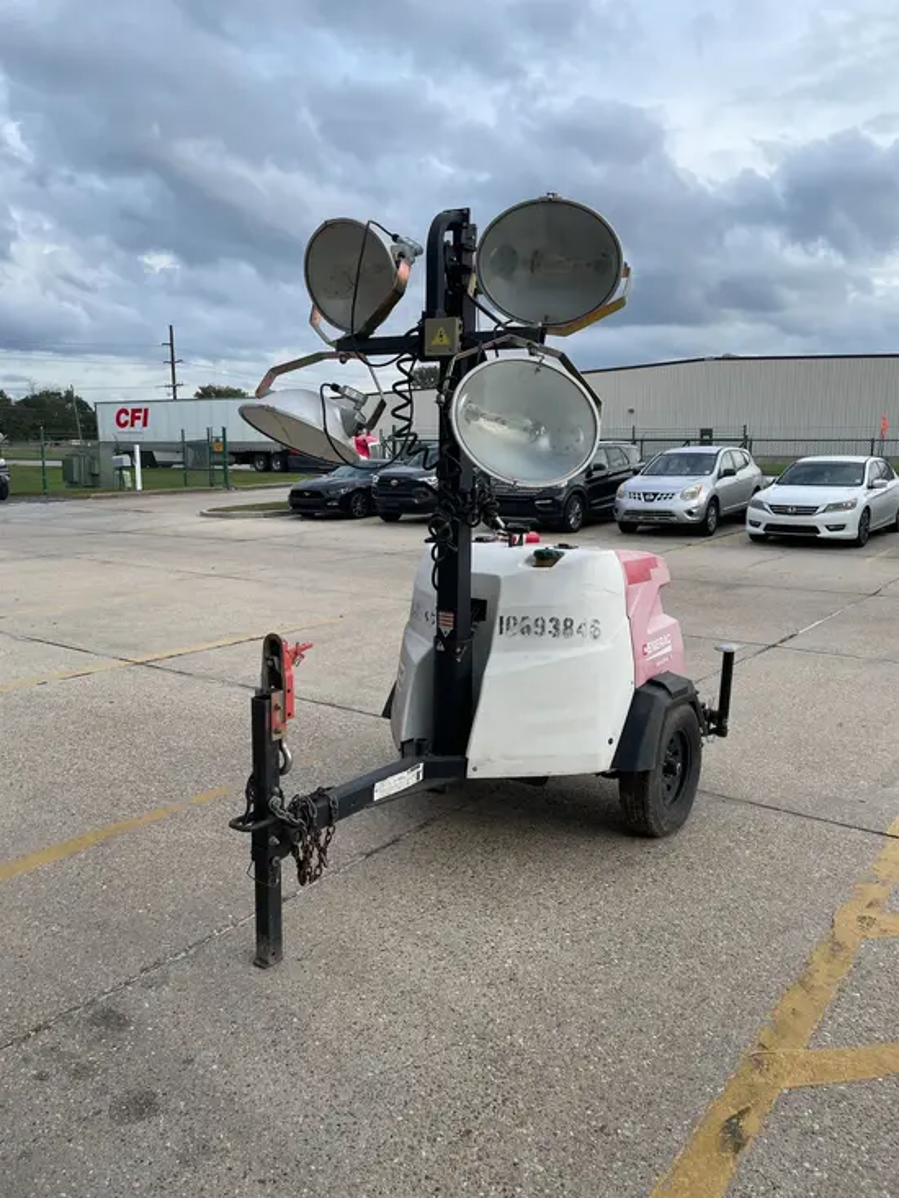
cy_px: 599
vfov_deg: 67.3
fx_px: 900
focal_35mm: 26
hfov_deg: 53.1
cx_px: 450
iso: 32
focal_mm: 4.2
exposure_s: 1/1082
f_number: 1.6
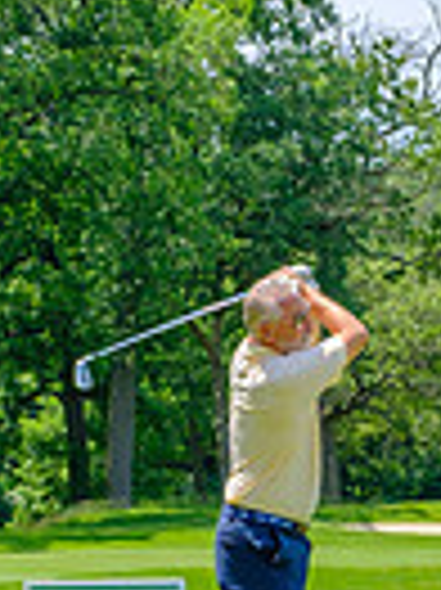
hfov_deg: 8.3
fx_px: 3029
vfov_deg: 11.1
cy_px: 455
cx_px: 410
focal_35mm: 178
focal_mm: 35.8
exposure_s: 1/500
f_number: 5
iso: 200
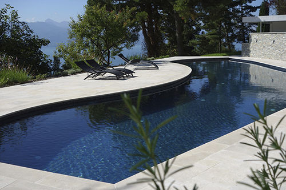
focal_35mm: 46
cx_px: 143
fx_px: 365
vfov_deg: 29.2
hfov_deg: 42.8
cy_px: 95
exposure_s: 1/640
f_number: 5.6
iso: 100
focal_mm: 16.99
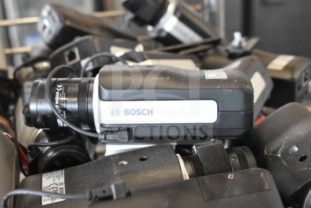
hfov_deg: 35.0
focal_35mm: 57
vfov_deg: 23.8
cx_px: 156
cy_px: 104
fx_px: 493
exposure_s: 1/200
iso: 6400
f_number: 7.1
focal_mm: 38
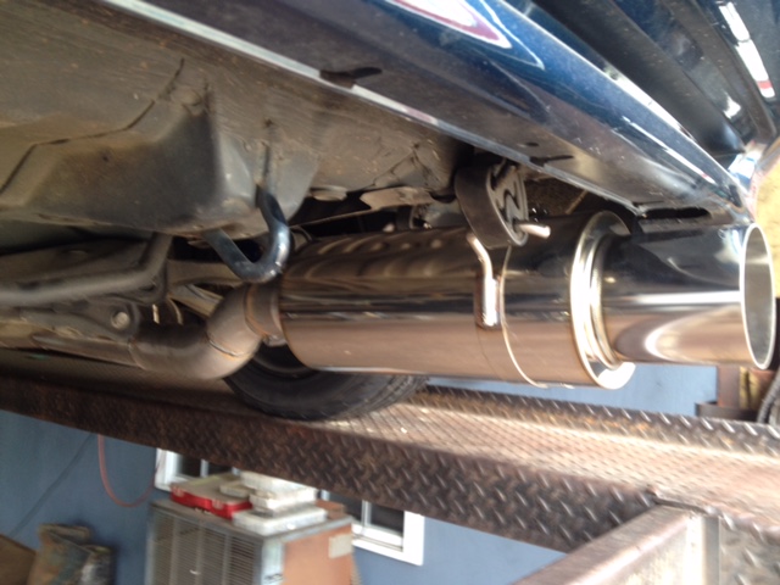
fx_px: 789
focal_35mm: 35
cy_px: 292
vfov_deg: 40.7
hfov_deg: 52.6
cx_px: 390
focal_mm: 4.28
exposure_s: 1/20
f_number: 2.4
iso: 50
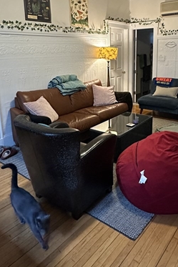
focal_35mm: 30
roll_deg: +0.7
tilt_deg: -11.9
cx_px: 108
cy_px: 96
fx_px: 222
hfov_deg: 43.4
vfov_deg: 60.9
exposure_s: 1/60
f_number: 2.2
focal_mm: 2.22
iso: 1000
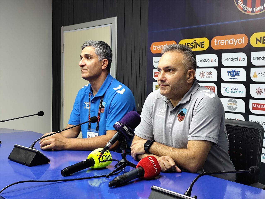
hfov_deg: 41.2
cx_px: 132
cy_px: 100
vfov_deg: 31.5
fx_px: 352
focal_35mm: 46
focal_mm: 6.14
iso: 200
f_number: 1.65
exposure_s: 1/50
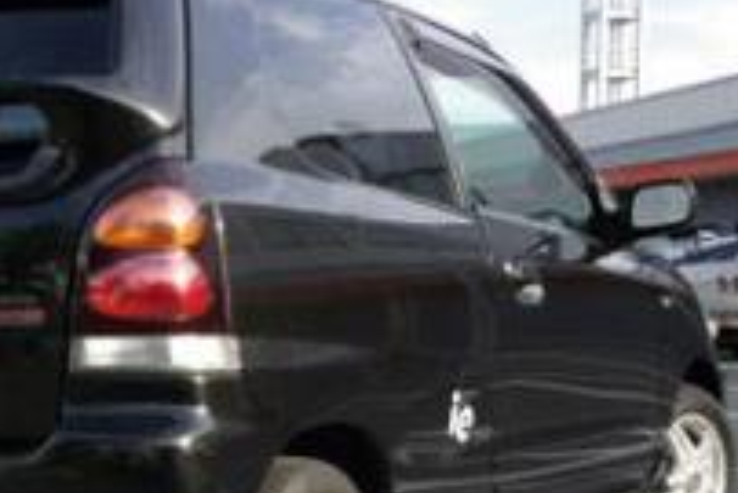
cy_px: 332
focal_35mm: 83
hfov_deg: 23.7
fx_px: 1711
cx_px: 82
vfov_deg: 16.4
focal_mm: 28.13
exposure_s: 1/125
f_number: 8
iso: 200
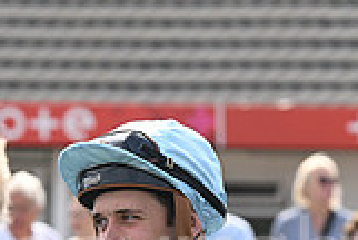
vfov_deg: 2.8
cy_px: 399
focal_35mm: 485
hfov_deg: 4.2
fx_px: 4832
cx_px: 249
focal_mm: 135
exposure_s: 1/1000
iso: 400
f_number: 5.6
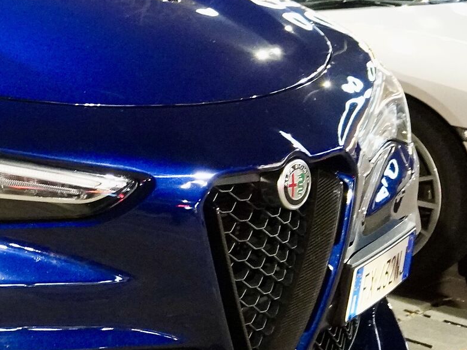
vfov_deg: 16.6
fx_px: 1200
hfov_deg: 19.9
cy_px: 164
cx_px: -174
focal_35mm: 89
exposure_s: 1/15
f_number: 4
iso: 6400
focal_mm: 20
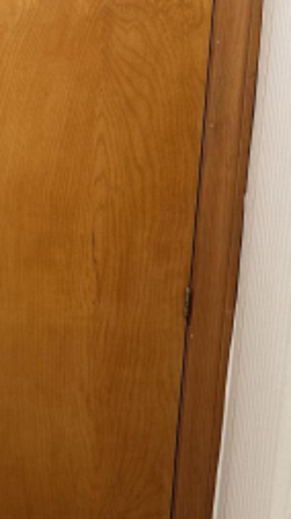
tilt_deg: -11.3
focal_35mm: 69
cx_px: -164
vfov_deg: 30.4
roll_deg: +3.2
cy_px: 340
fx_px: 948
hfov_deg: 15.8
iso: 125
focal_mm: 6.76
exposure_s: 1/60
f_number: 1.78
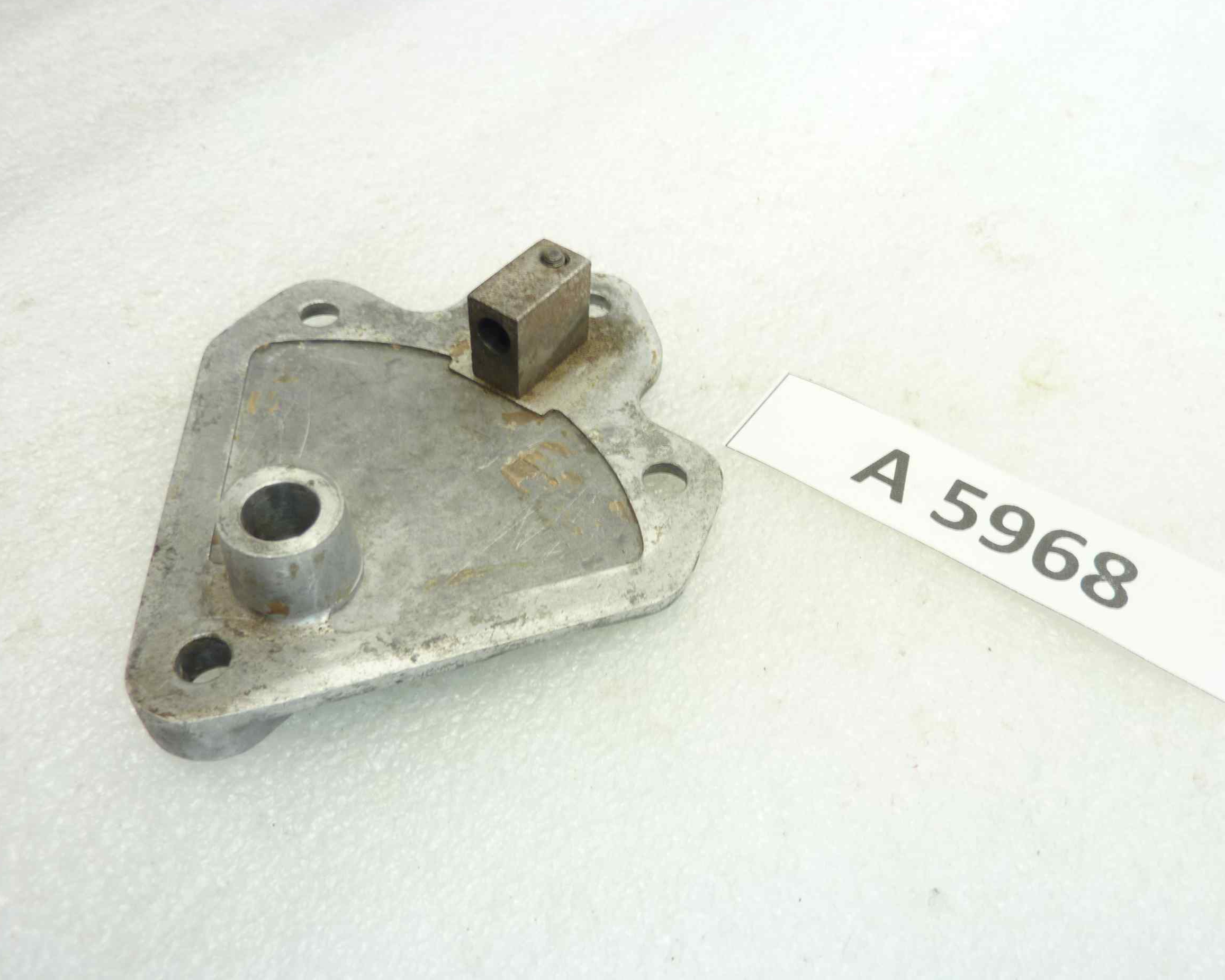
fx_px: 979
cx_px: 663
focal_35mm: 27
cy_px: 501
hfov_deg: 64.0
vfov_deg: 53.2
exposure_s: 1/15
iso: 80
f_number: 3.3
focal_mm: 4.1
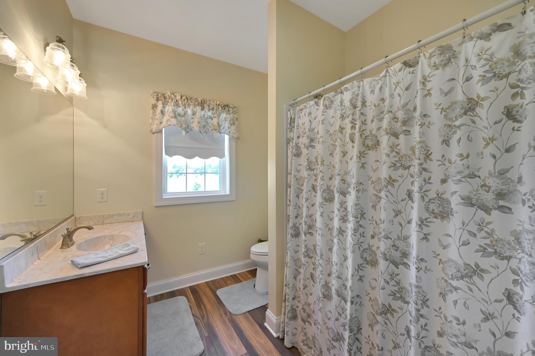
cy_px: 178
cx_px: 268
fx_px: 208
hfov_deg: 104.3
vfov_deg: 81.1
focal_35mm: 14
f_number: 4
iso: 500
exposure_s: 1/125
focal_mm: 14
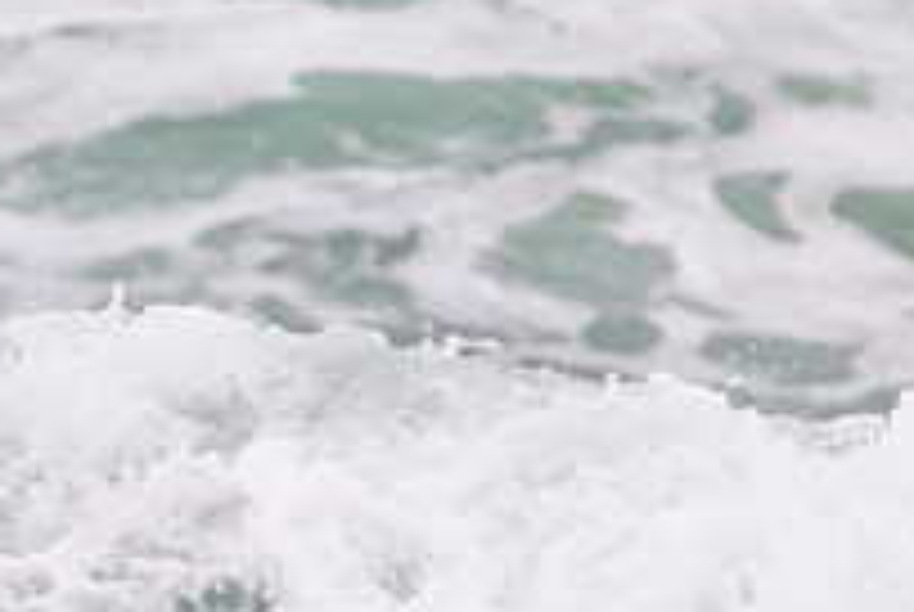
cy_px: 872
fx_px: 77446
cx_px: -383
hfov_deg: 0.7
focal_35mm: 3046
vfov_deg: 0.5
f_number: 11
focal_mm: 800
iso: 2200
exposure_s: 1/2000
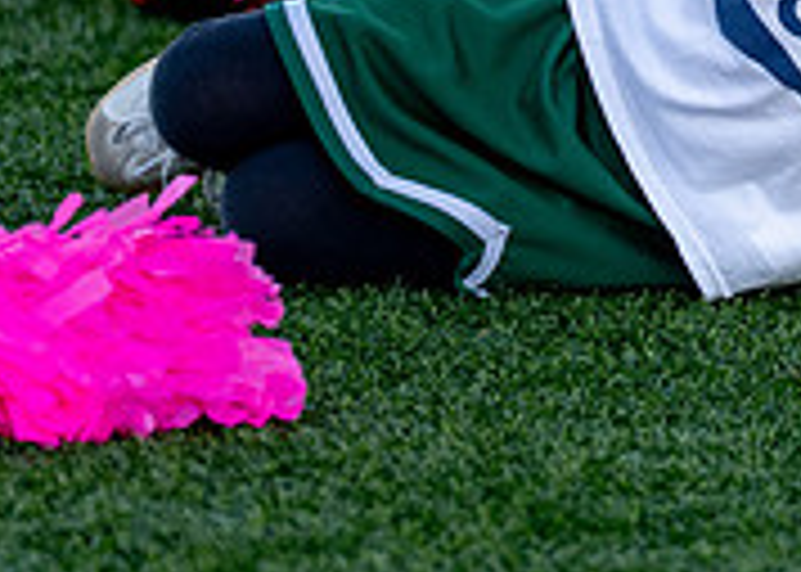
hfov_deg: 3.0
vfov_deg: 2.1
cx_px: 938
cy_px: -107
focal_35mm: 682
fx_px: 15509
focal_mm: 165
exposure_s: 1/1250
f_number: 2.8
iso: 500
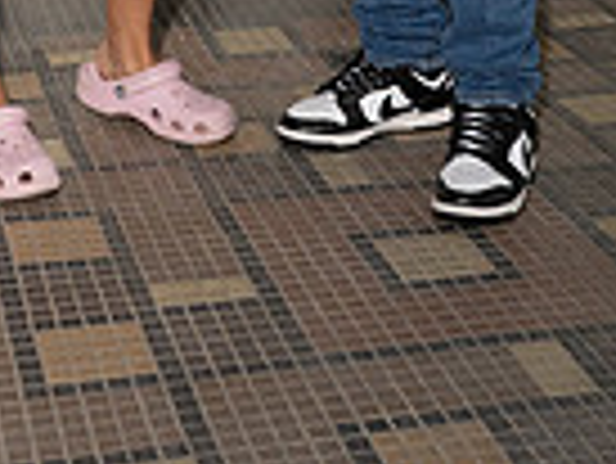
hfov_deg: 19.4
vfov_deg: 12.4
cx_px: 256
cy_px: -545
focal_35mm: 101
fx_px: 1799
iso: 1250
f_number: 11
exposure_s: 1/250
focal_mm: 32
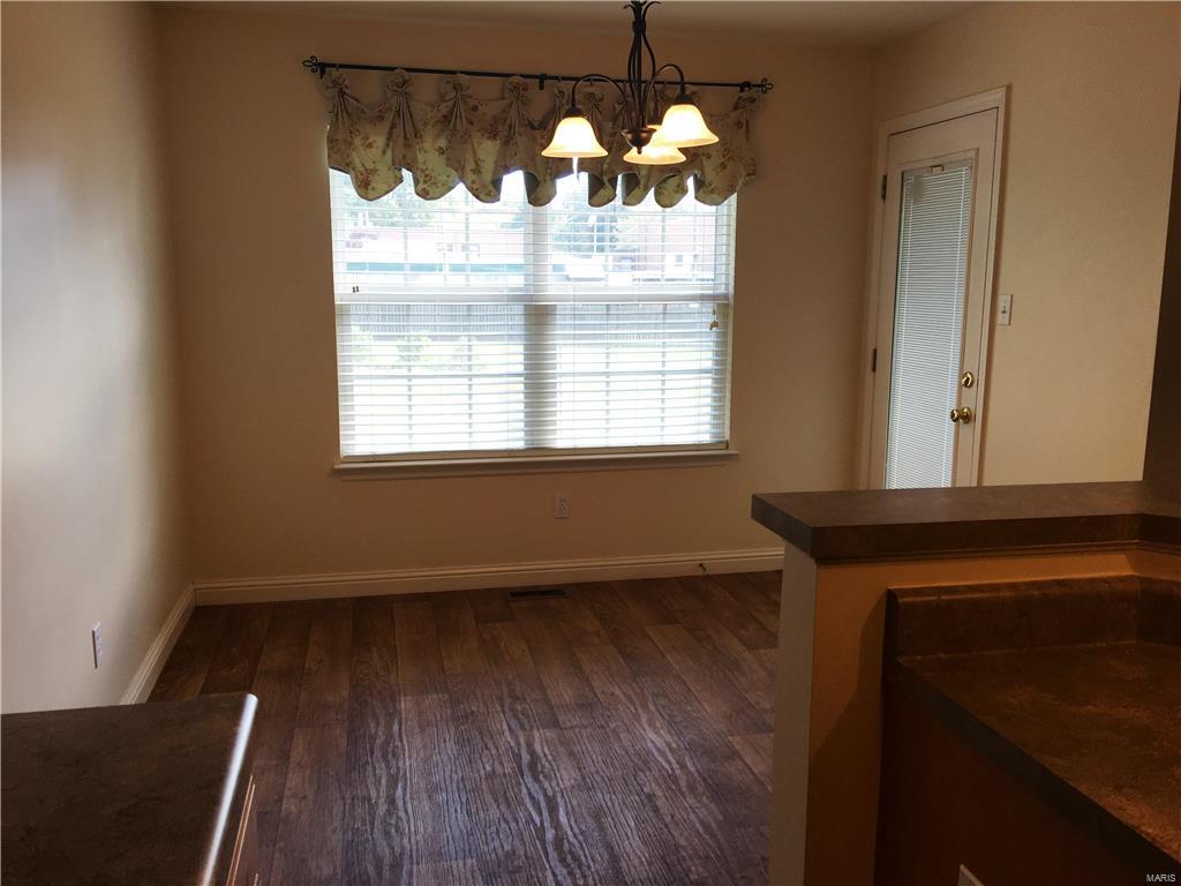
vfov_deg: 48.2
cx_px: 590
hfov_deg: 61.7
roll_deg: +1.2
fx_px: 989
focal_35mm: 29
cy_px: 443
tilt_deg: -9.5
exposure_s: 1/60
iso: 25
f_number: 2.2
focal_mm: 4.15
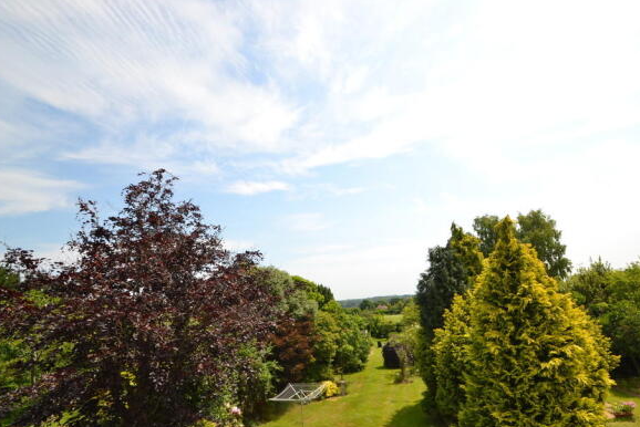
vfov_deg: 70.2
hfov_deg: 93.0
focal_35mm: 17
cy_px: 239
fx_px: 302
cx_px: 350
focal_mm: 10
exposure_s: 1/200
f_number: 10
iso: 100
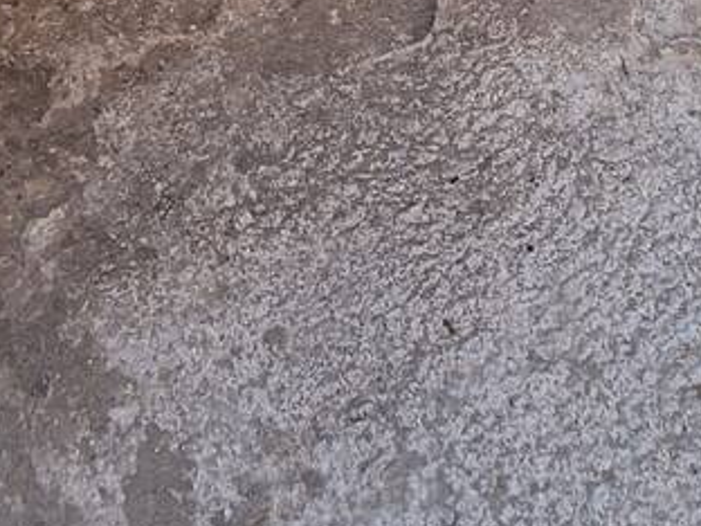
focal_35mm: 60
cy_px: -405
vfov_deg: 19.0
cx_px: 407
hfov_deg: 32.1
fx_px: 1215
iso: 40
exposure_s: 1/143
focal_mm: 1.74
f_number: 2.2
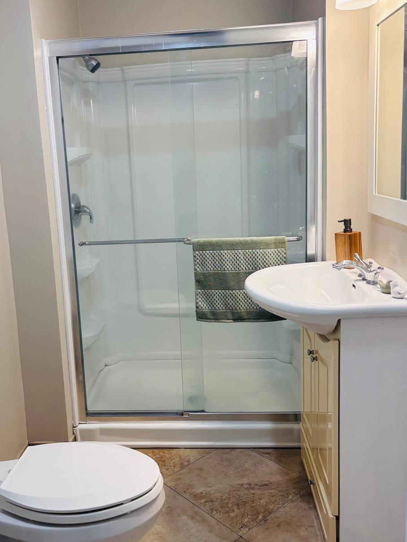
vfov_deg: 55.3
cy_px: 249
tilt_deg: -9.9
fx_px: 517
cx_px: 158
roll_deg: +2.4
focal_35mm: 33
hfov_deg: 42.7
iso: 100
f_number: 1.6
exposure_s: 1/120
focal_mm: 5.96
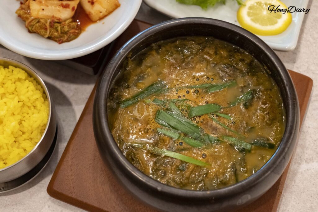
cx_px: 159
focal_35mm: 60
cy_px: 106
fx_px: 530
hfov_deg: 33.4
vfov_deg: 22.6
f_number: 5.6
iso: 10000
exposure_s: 1/160
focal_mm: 60
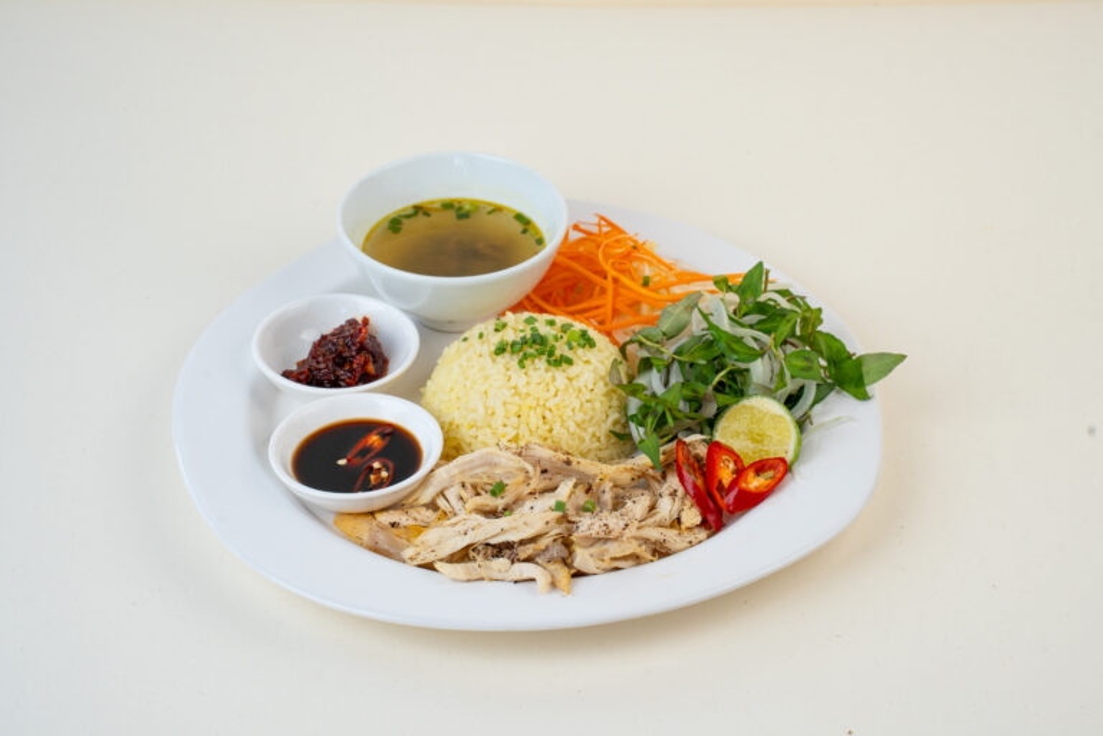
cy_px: 368
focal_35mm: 75
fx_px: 2298
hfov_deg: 27.0
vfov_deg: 18.2
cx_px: 552
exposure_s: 1/200
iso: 800
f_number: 10
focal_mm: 75
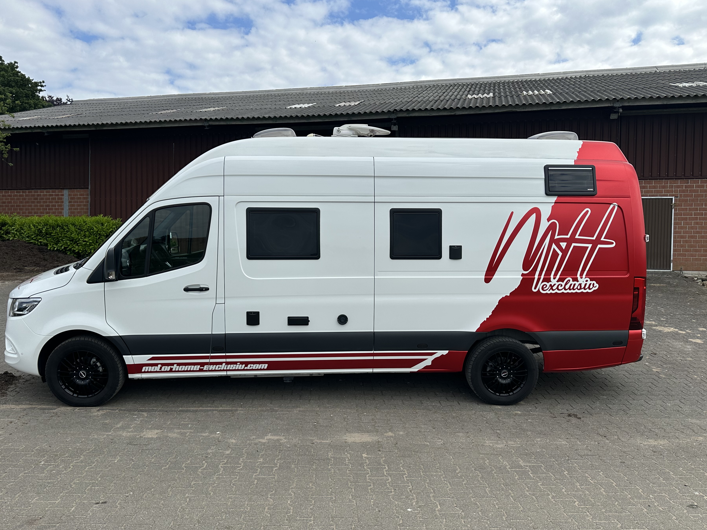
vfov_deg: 51.4
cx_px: 353
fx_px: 551
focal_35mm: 27
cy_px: 263
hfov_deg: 65.3
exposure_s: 1/4348
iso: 80
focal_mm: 6.86
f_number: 1.78
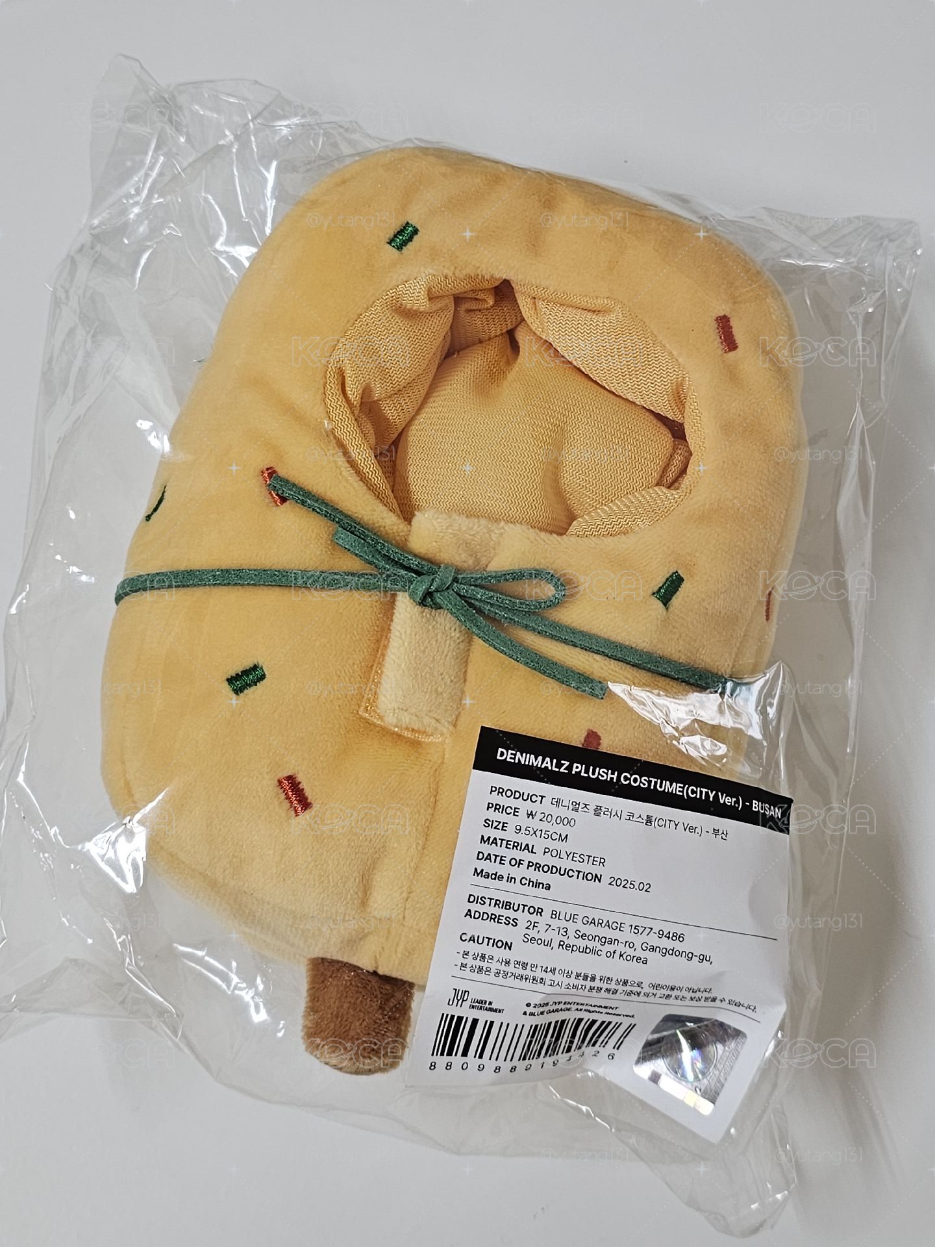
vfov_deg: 73.9
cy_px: 624
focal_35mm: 23
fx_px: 828
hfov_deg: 58.9
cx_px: 468
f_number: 1.7
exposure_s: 1/60
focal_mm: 6.3
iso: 160
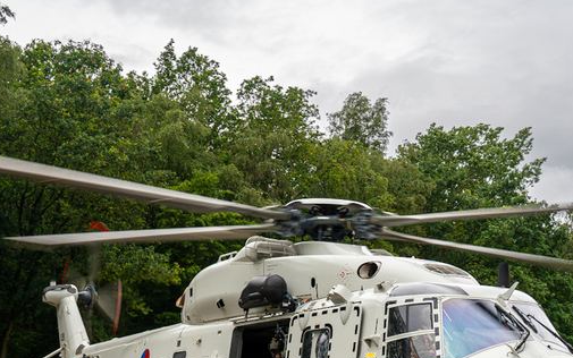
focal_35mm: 84
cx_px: 292
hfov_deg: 24.6
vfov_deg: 15.3
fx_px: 1312
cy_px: 355
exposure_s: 1/200
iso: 200
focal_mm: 36
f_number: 8
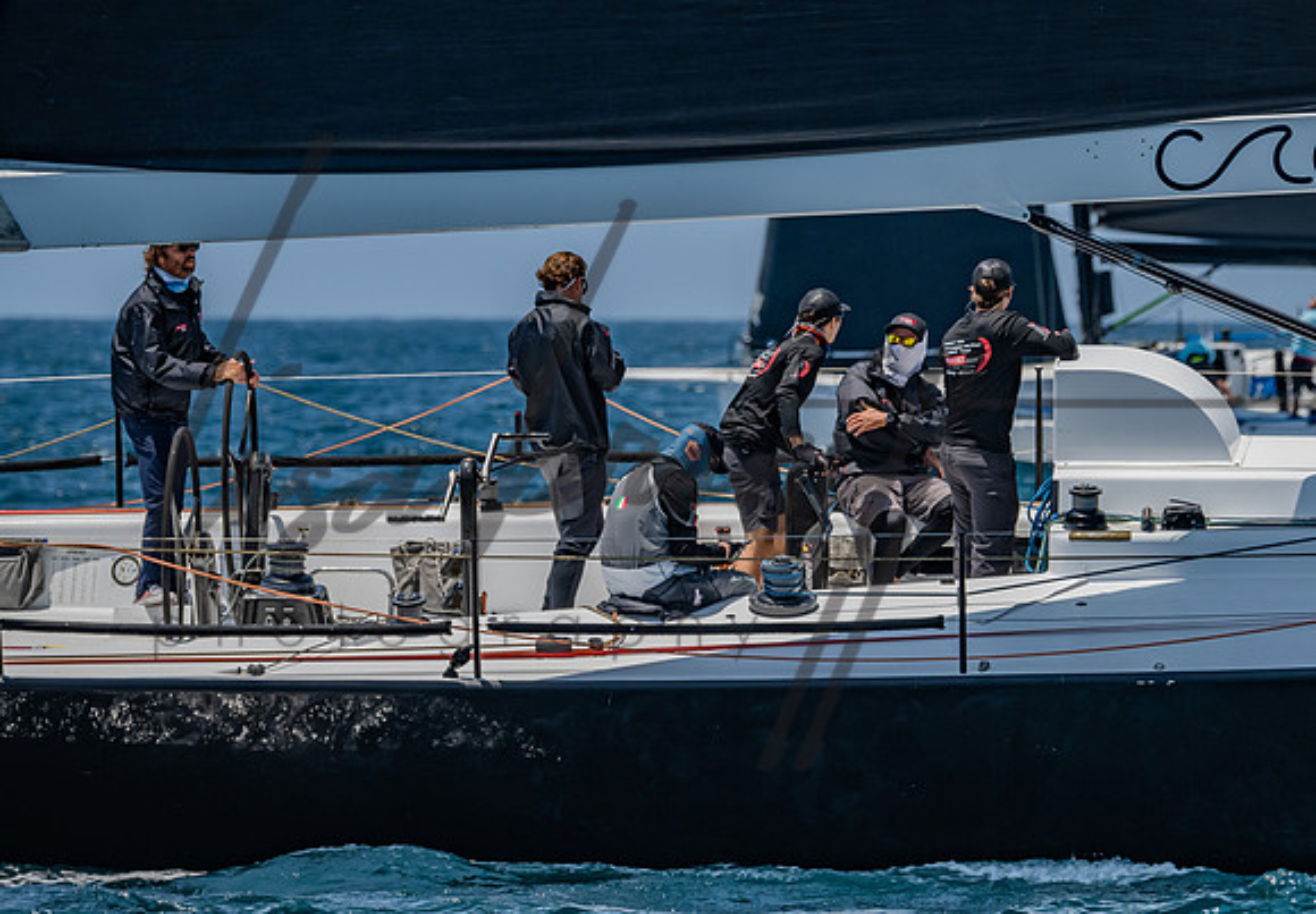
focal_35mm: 479
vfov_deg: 3.0
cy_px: 274
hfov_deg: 4.2
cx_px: 1051
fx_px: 17736
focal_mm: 300
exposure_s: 1/1600
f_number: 5.6
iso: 320
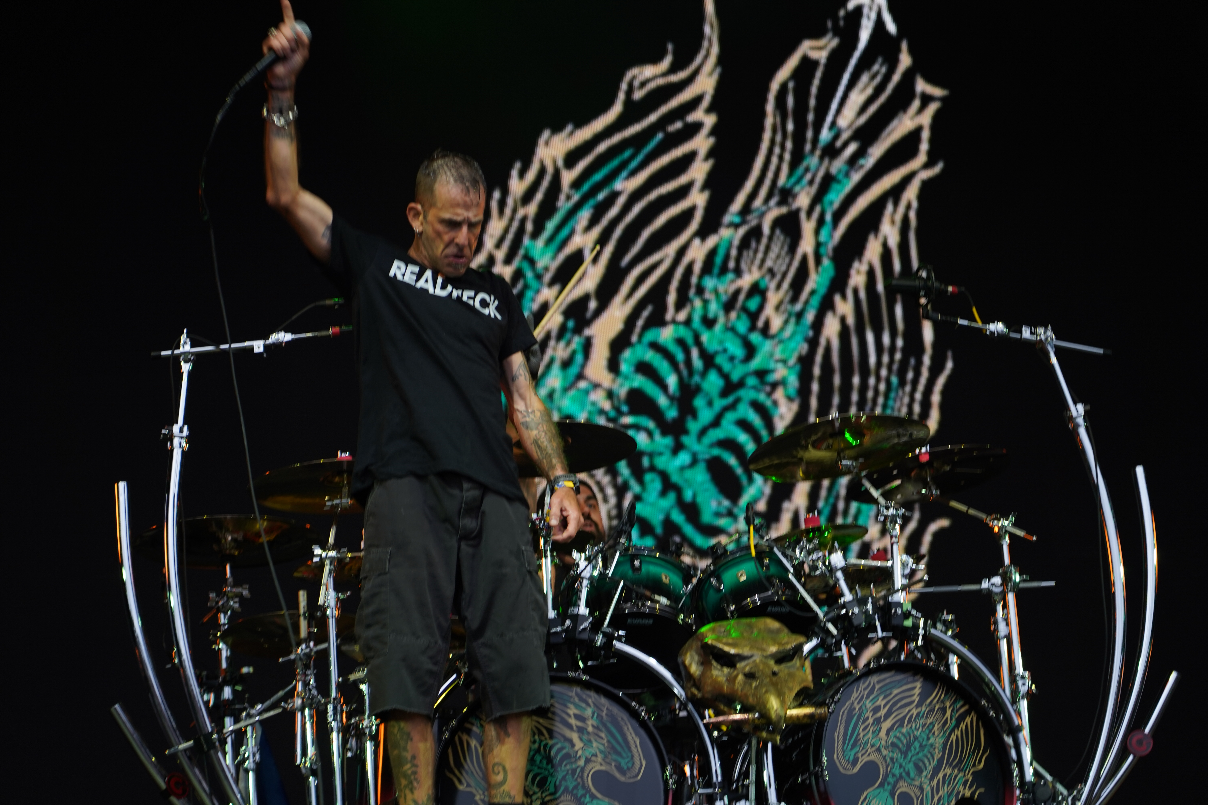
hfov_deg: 19.5
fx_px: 3523
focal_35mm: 105
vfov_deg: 13.0
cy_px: 402
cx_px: 604
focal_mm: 105
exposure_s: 1/125
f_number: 4
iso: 250
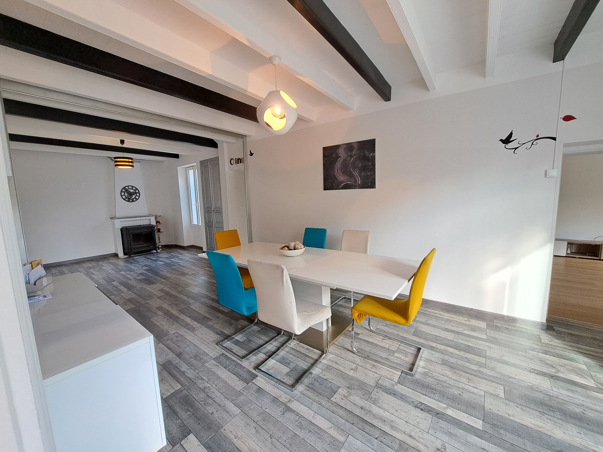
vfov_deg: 89.9
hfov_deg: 106.2
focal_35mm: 13
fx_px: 226
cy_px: 226
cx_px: 302
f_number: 2.2
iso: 100
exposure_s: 1/50
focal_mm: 1.74
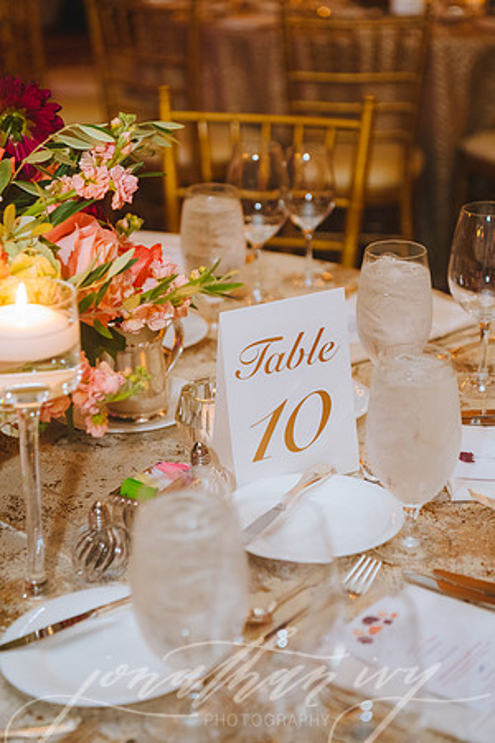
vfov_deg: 28.8
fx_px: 1444
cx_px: 248
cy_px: 372
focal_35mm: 70
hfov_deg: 19.5
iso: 2000
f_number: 3.5
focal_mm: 70
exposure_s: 1/60
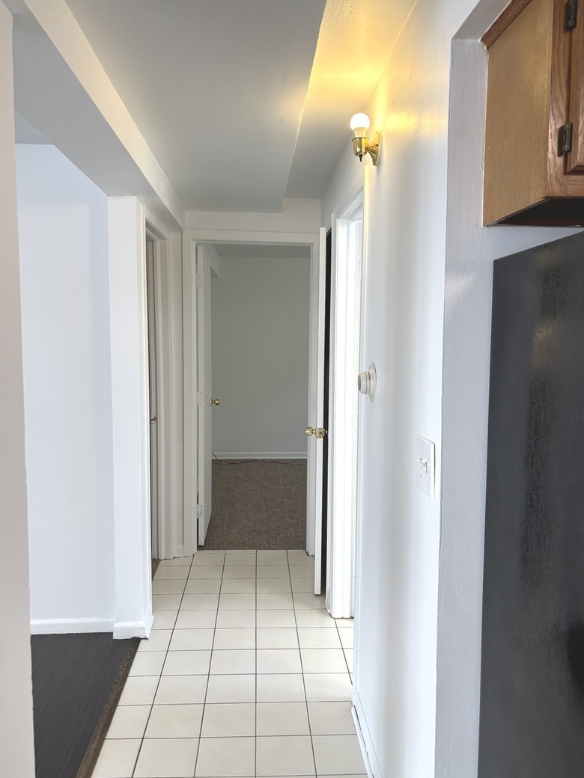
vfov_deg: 65.3
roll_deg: -0.5
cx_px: 299
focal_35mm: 27
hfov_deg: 51.3
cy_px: 380
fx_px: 607
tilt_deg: -5.1
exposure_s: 1/120
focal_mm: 5.96
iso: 100
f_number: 1.6
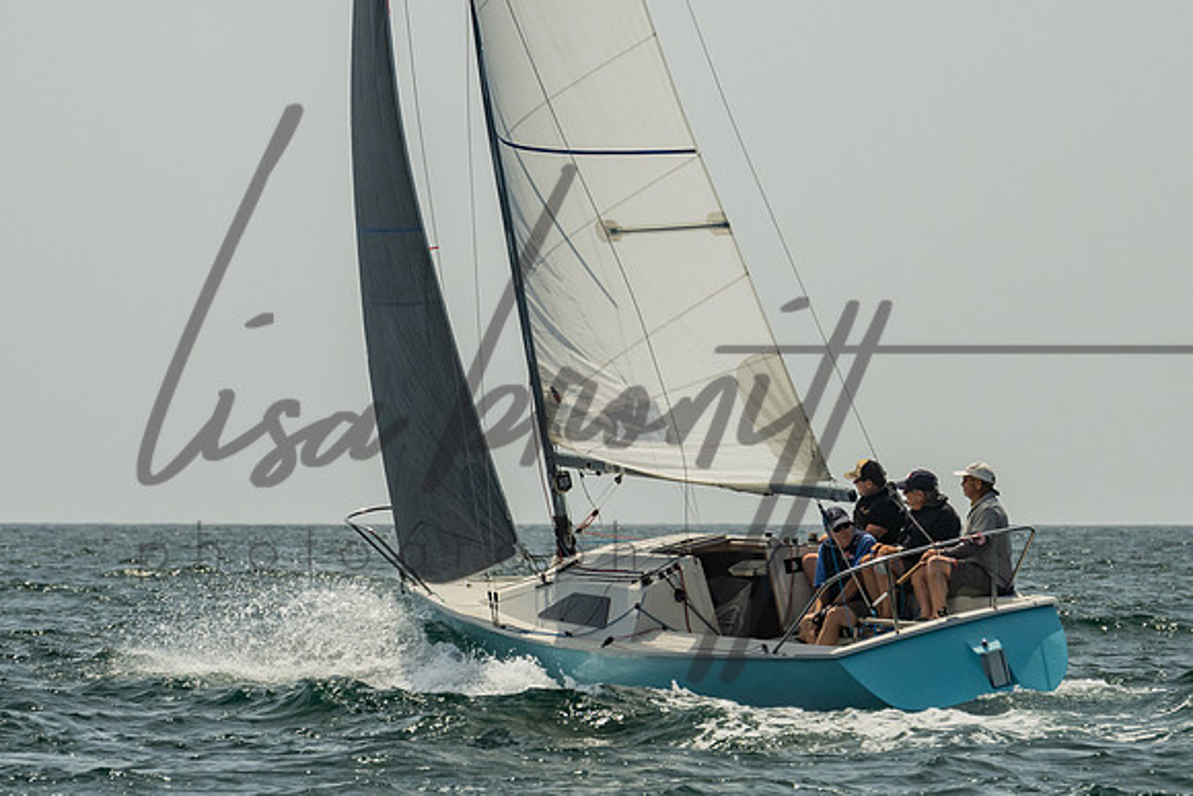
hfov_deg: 6.7
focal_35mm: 307
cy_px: 326
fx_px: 10168
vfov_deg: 4.5
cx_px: 641
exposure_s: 1/1000
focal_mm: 145
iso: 320
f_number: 6.3
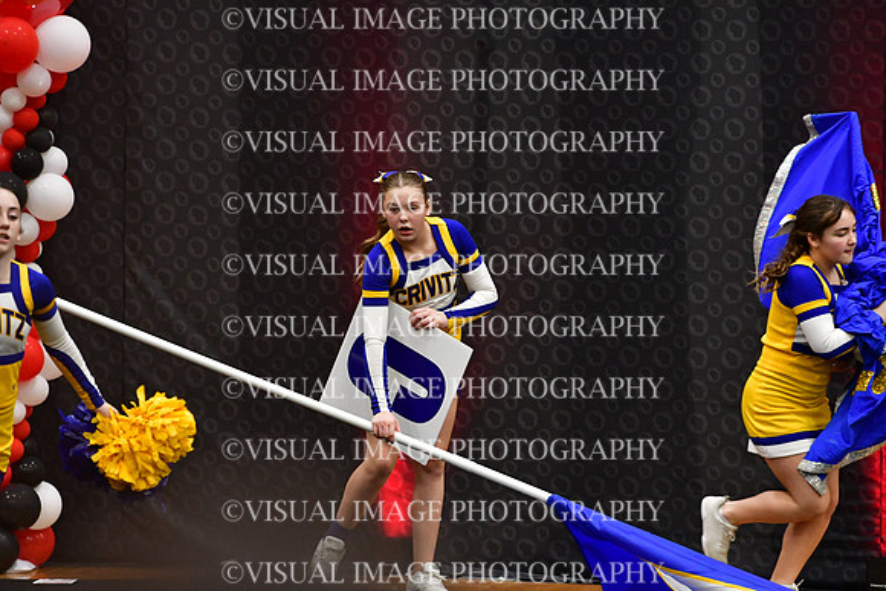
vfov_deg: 4.6
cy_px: 296
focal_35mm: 300
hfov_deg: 6.9
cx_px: 443
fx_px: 7385
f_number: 3.5
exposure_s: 1/500
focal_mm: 200
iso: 4000
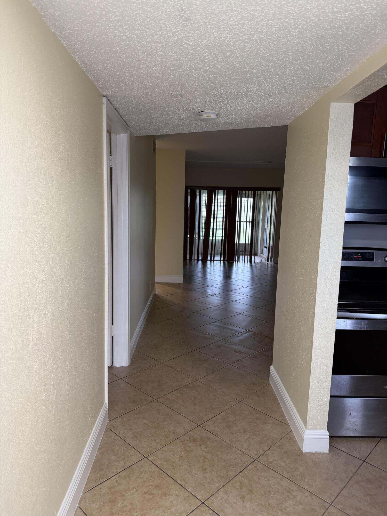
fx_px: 358
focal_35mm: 24
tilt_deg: -8.5
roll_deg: -2.4
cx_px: 194
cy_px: 258
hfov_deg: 56.8
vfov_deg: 71.6
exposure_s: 1/60
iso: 200
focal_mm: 6.76
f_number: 1.78
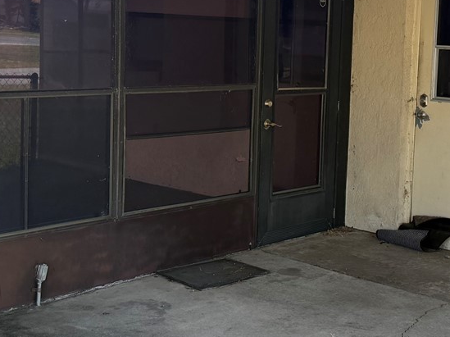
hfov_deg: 27.7
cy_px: 125
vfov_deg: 20.9
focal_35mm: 70
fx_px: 909
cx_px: 291
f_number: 1.78
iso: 100
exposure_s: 1/1211
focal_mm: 6.76
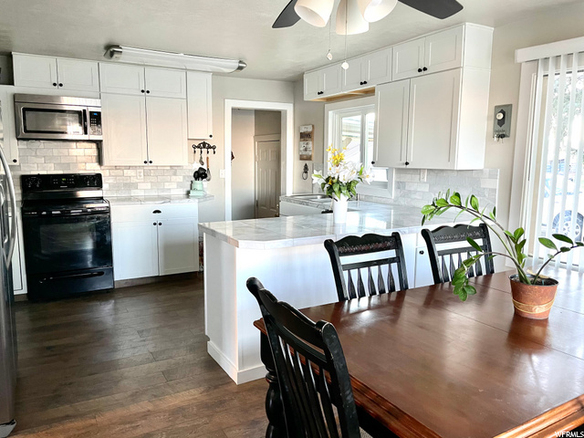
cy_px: 219
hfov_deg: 67.3
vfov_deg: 53.1
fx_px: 439
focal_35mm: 26
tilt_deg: -7.1
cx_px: 292
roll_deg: -0.4
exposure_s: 1/60
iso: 250
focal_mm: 4.2
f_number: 1.6
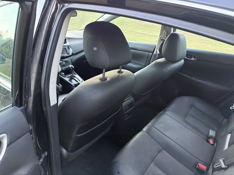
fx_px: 162
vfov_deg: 56.8
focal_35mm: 24
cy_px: 88
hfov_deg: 71.6
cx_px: 117
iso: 800
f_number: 1.78
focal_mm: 6.76
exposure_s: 1/207
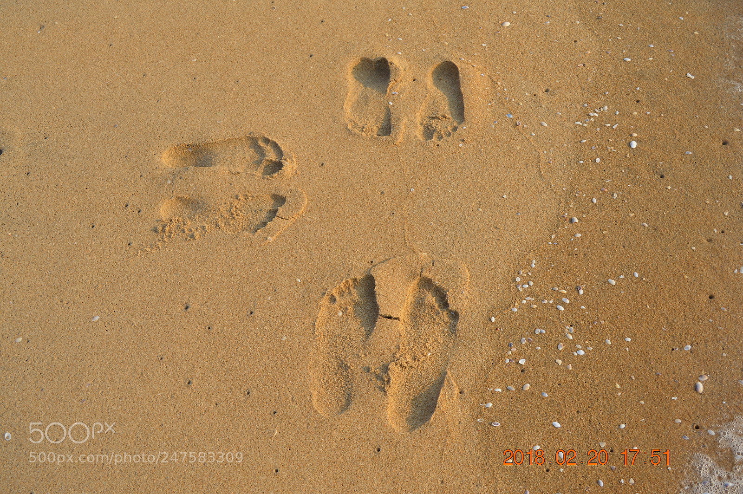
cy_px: 247
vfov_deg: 33.0
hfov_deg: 48.0
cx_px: 372
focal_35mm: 40
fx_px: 835
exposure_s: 1/160
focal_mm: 27
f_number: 6.3
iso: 100
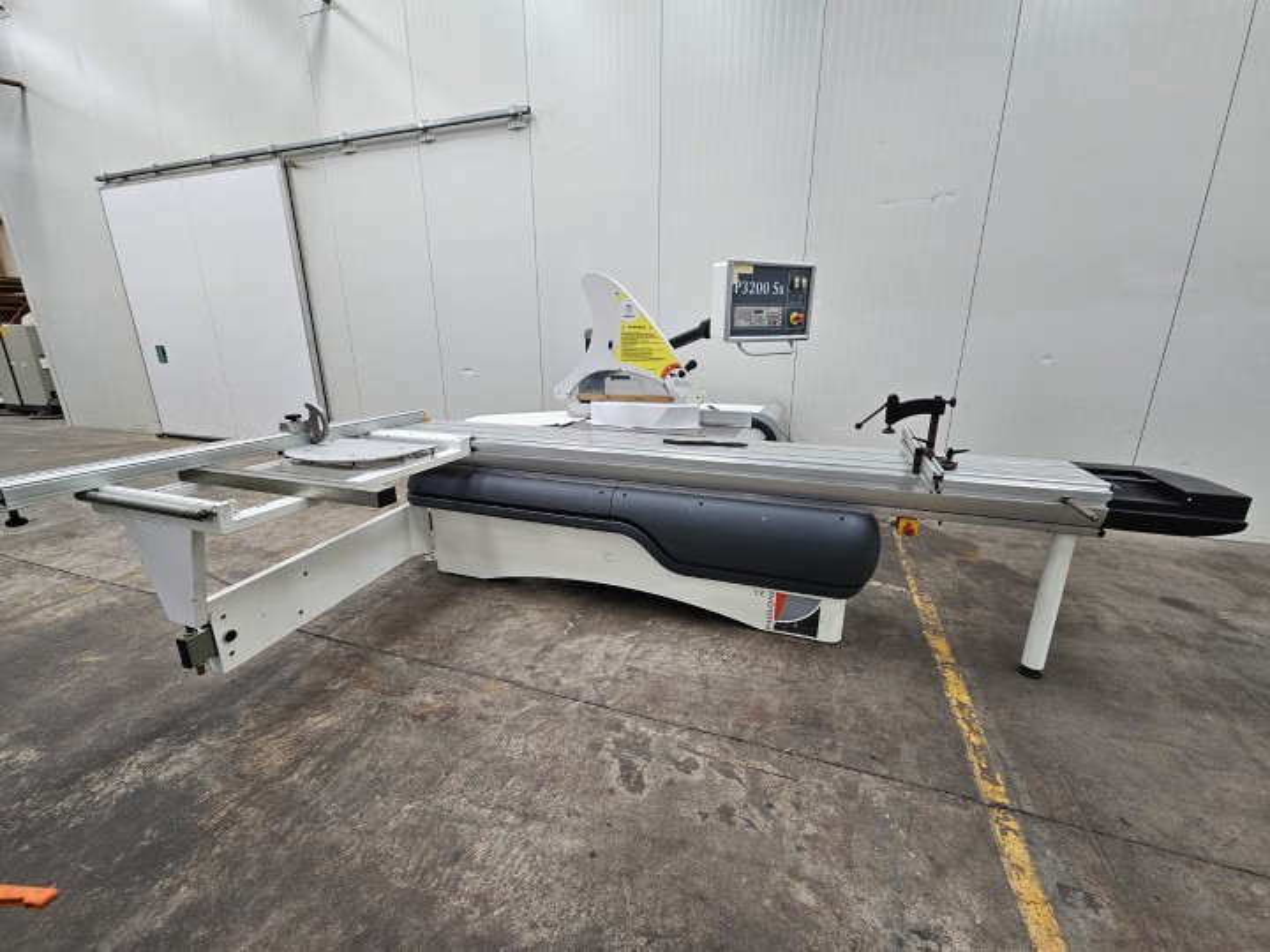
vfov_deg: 89.9
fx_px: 477
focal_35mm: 13
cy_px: 476
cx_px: 635
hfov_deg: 106.2
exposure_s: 1/50
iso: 100
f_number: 2.2
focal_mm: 2.2
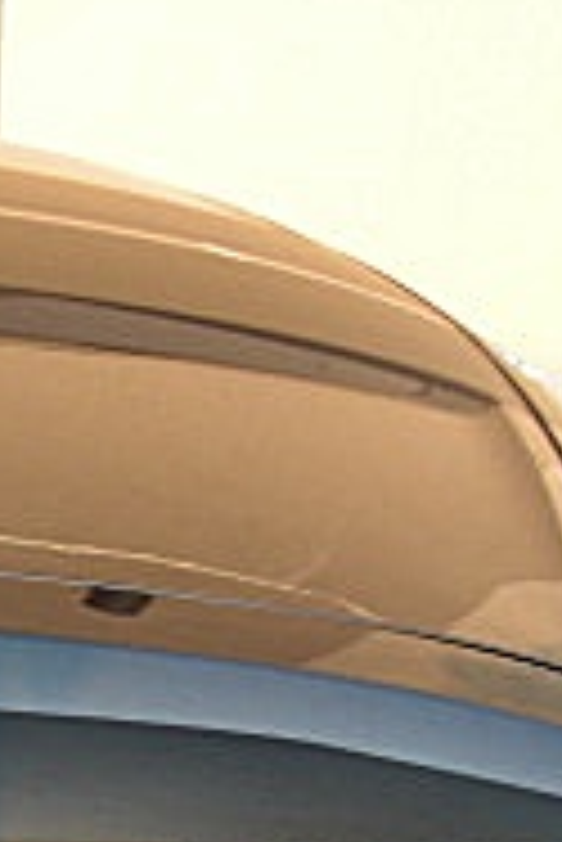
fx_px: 2992
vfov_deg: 15.5
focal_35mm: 128
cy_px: 977
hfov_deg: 10.1
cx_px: -481
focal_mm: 6.3
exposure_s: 1/80
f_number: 2.8
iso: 50
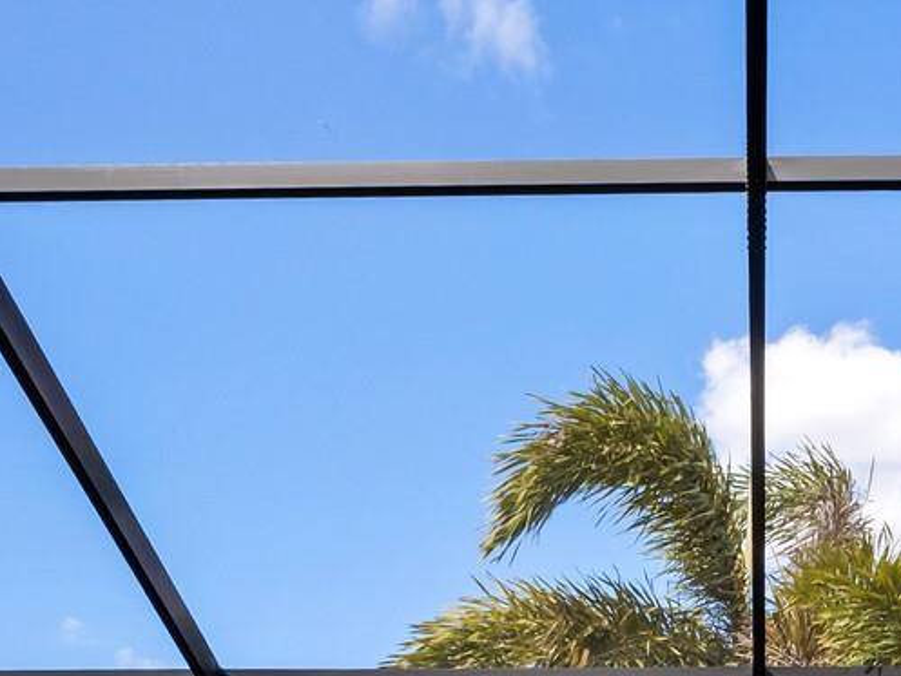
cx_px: 722
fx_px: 1172
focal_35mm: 45
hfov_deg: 40.3
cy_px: 999
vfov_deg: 25.1
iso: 320
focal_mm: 7
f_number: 13
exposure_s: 1/60
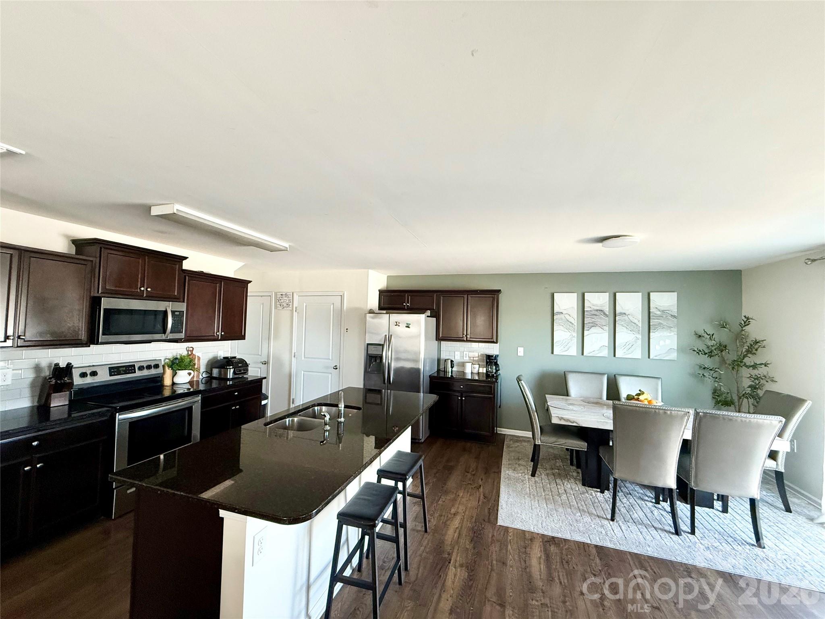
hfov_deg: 102.1
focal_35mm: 14
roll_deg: -1.6
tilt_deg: +2.2
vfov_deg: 85.7
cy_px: 310
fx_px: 334
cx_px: 412
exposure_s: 1/86
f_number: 2.2
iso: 320
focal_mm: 2.22
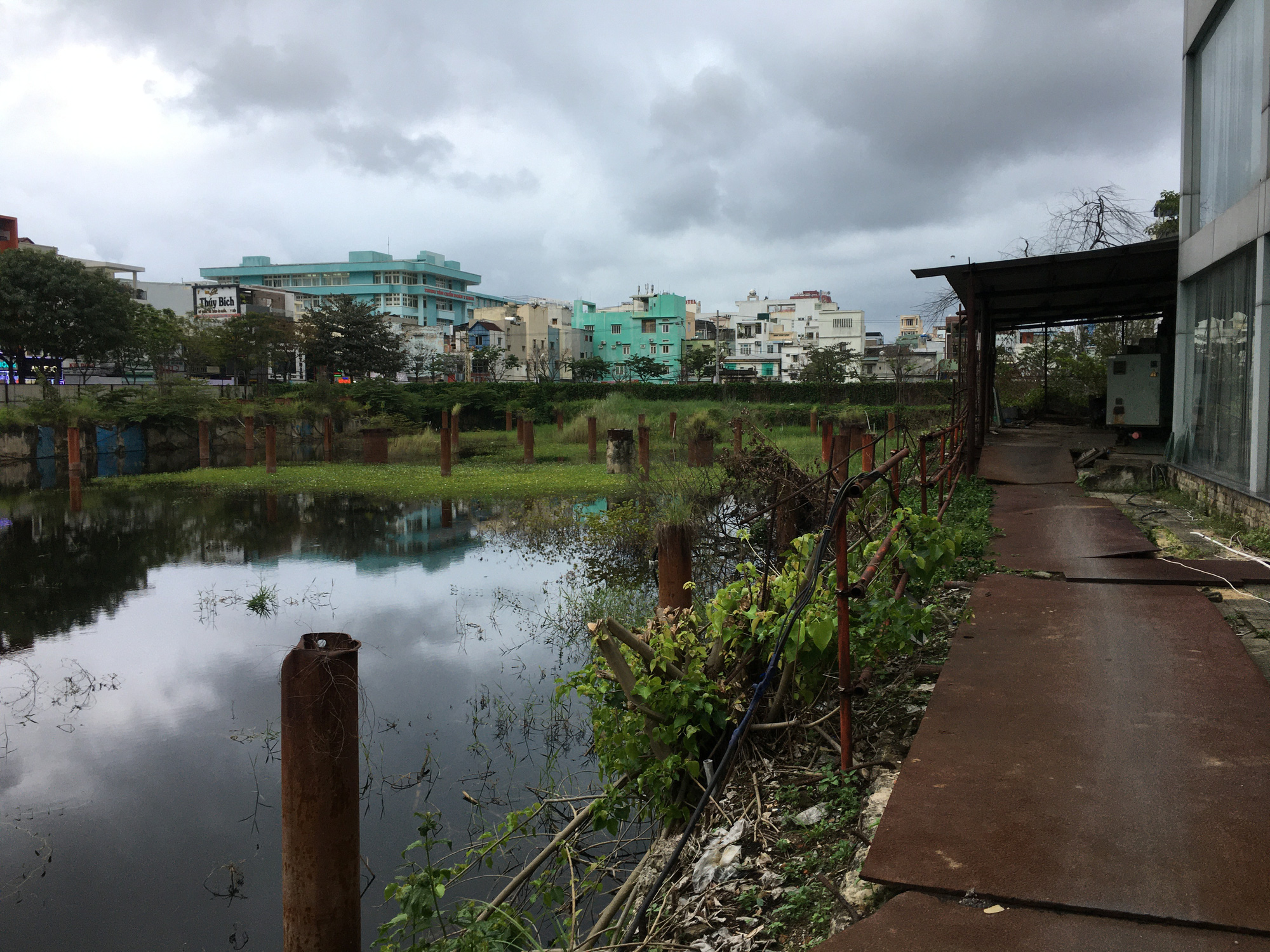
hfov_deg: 61.7
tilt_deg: -3.6
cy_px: 476
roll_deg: +0.8
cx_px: 635
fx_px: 1064
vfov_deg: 48.2
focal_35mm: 29
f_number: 2.2
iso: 40
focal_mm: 4.15
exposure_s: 1/100
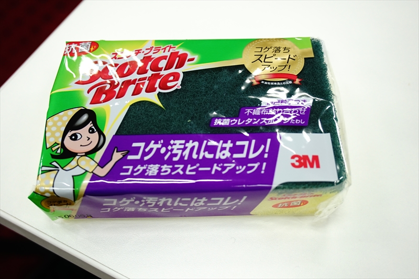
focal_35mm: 39
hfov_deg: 49.6
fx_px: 454
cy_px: 140
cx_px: 210
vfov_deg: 34.2
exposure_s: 1/60
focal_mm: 26
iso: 500
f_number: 4.5
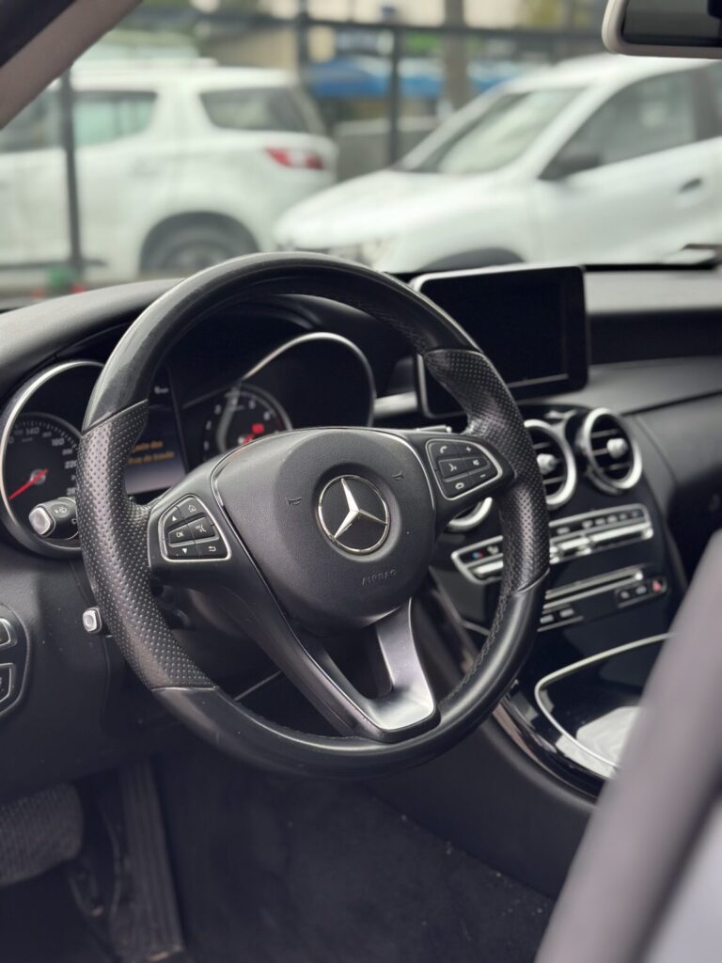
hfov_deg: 30.3
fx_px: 1335
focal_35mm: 48
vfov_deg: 39.7
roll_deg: -1.0
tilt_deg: -14.8
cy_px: 482
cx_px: 361
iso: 80
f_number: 1.78
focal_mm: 6.86
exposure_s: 1/511
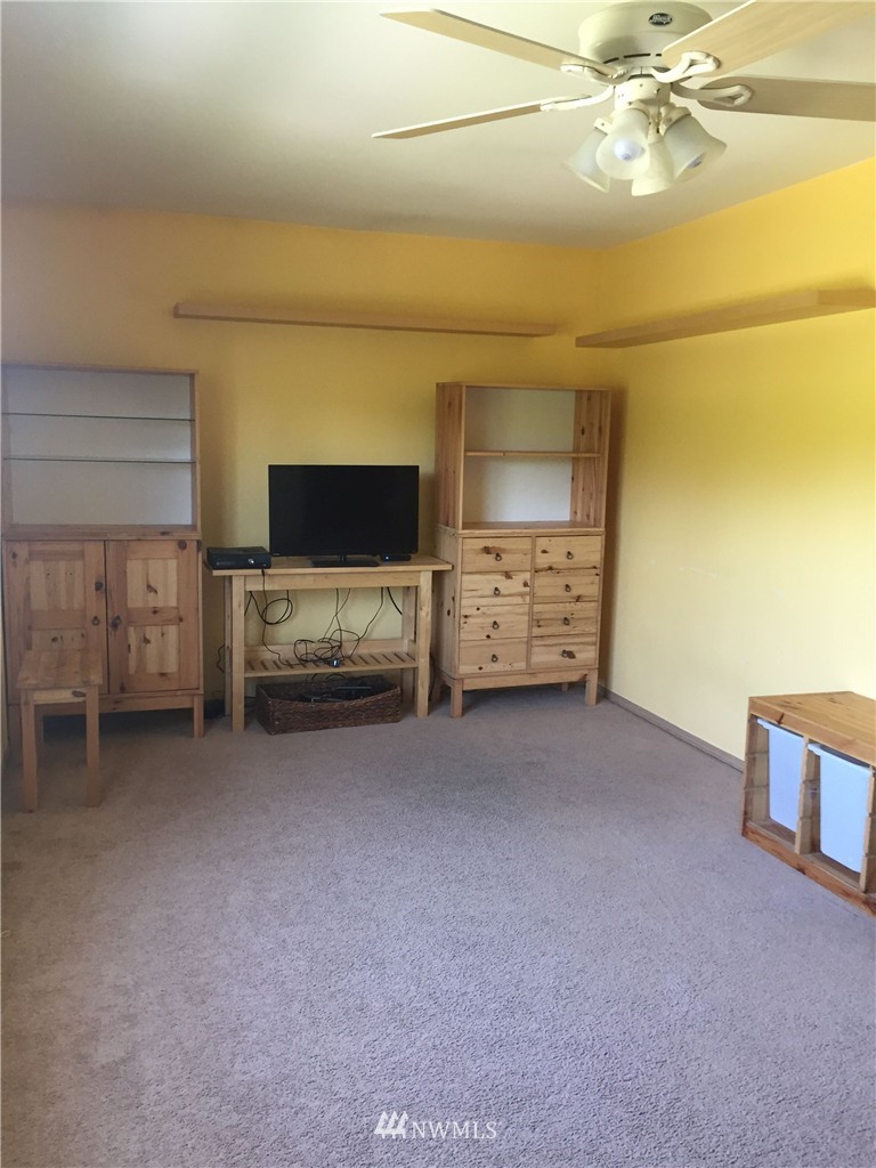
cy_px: 584
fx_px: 979
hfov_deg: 48.2
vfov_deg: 61.7
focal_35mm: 29
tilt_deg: -7.4
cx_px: 438
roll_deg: -1.2
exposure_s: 1/30
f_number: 2.2
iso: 100
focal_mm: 4.15
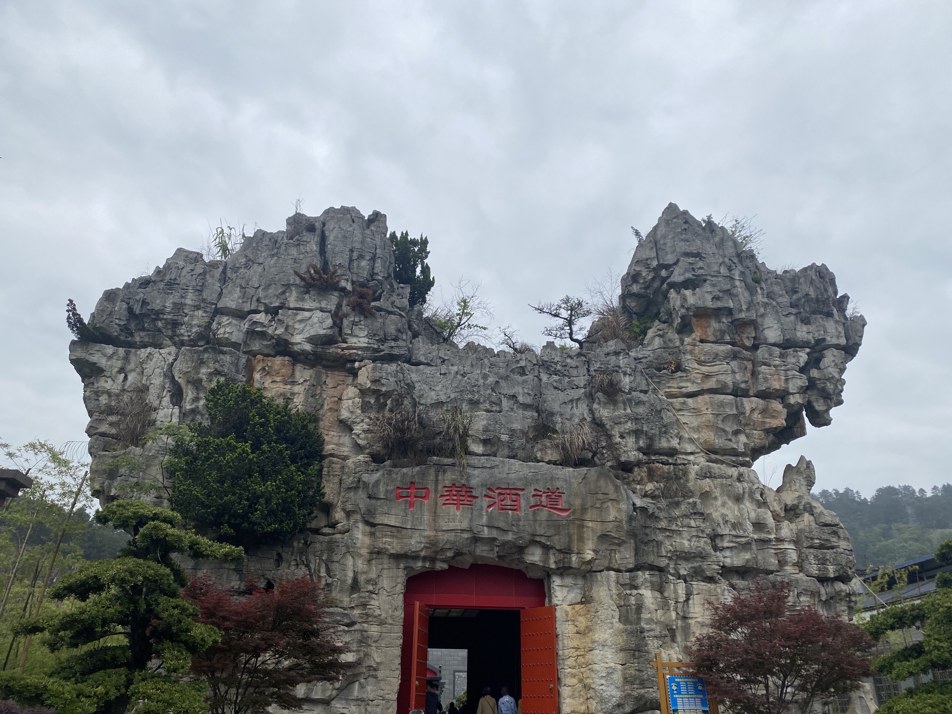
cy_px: 357
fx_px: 715
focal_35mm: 26
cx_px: 476
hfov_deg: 67.3
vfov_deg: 53.1
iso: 32
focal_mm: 4.25
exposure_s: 1/4274
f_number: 1.8
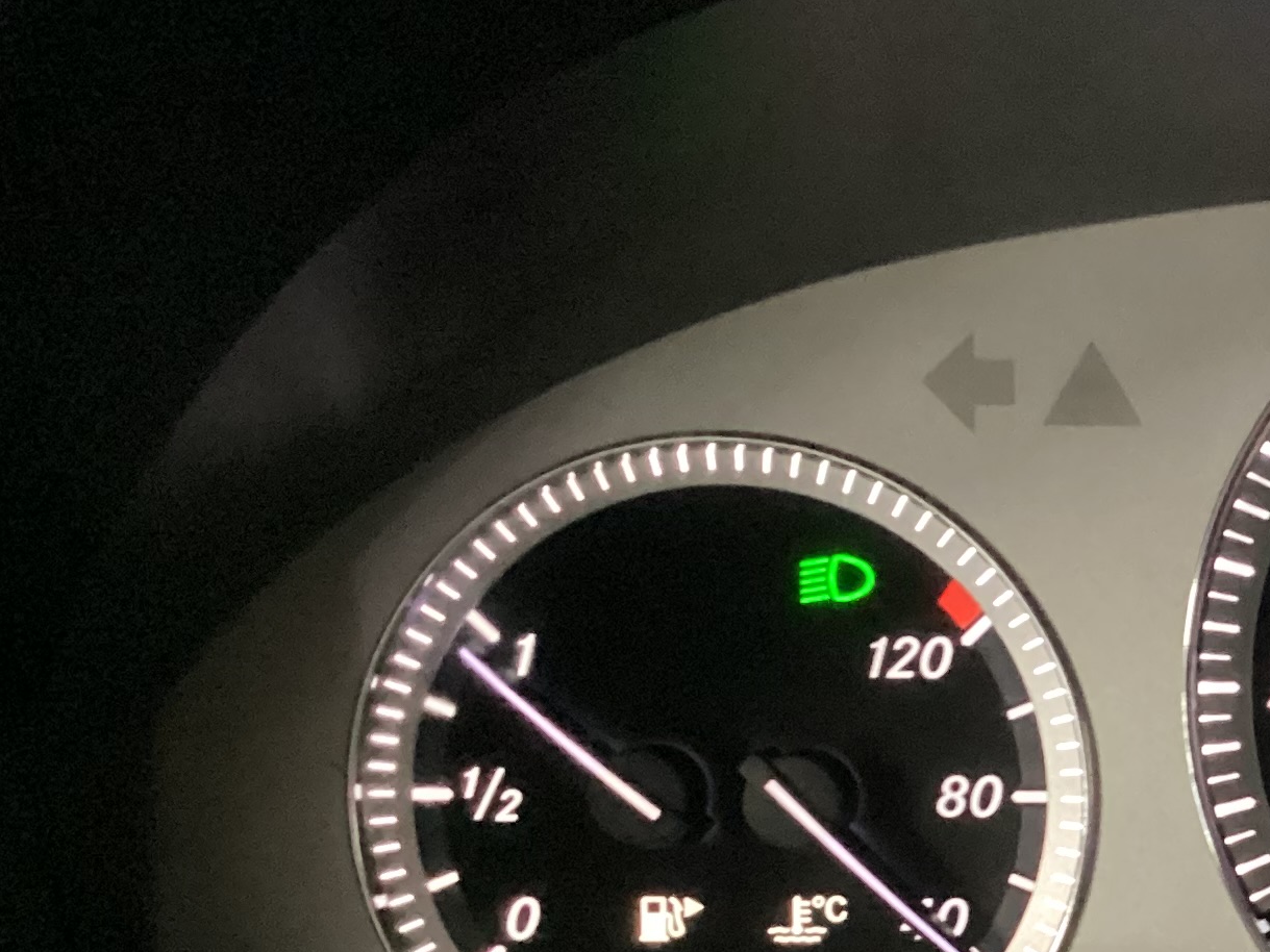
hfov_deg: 21.2
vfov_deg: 17.6
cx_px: 1683
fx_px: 3045
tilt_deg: -22.8
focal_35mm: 83
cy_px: 804
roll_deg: -1.3
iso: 640
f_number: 2.4
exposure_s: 1/20
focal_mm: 3.3
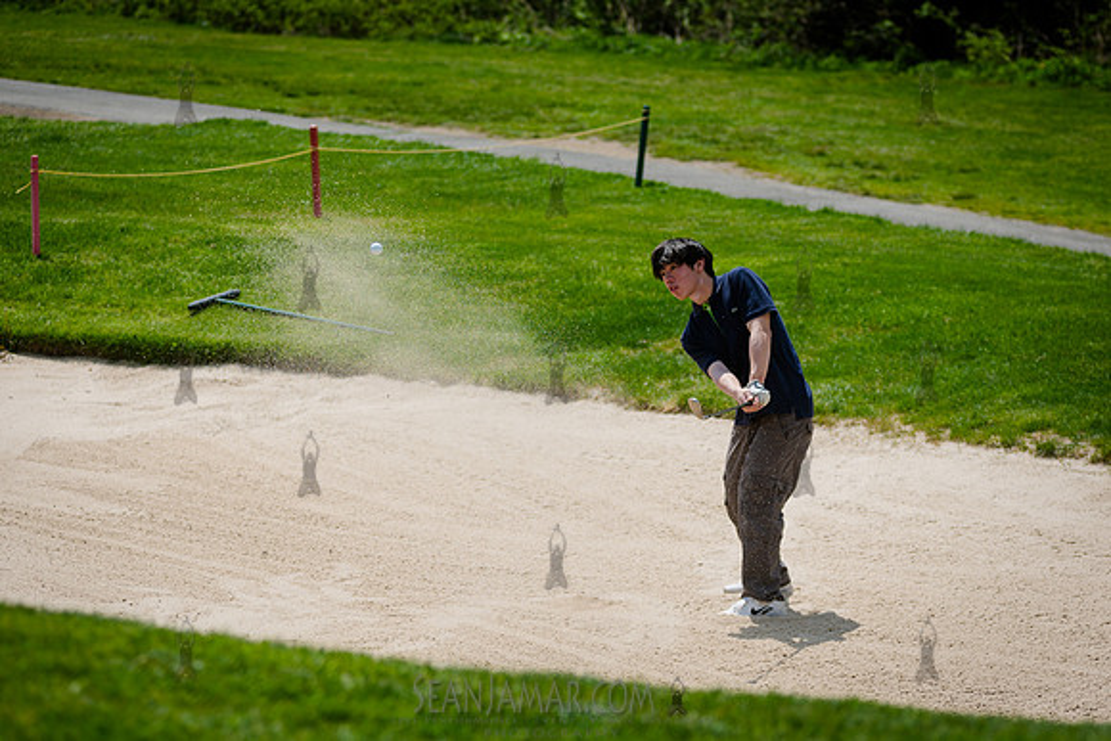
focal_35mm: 142
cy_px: 348
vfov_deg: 9.6
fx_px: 4398
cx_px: 614
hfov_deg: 14.4
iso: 100
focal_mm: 120
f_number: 3.5
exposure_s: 1/2000
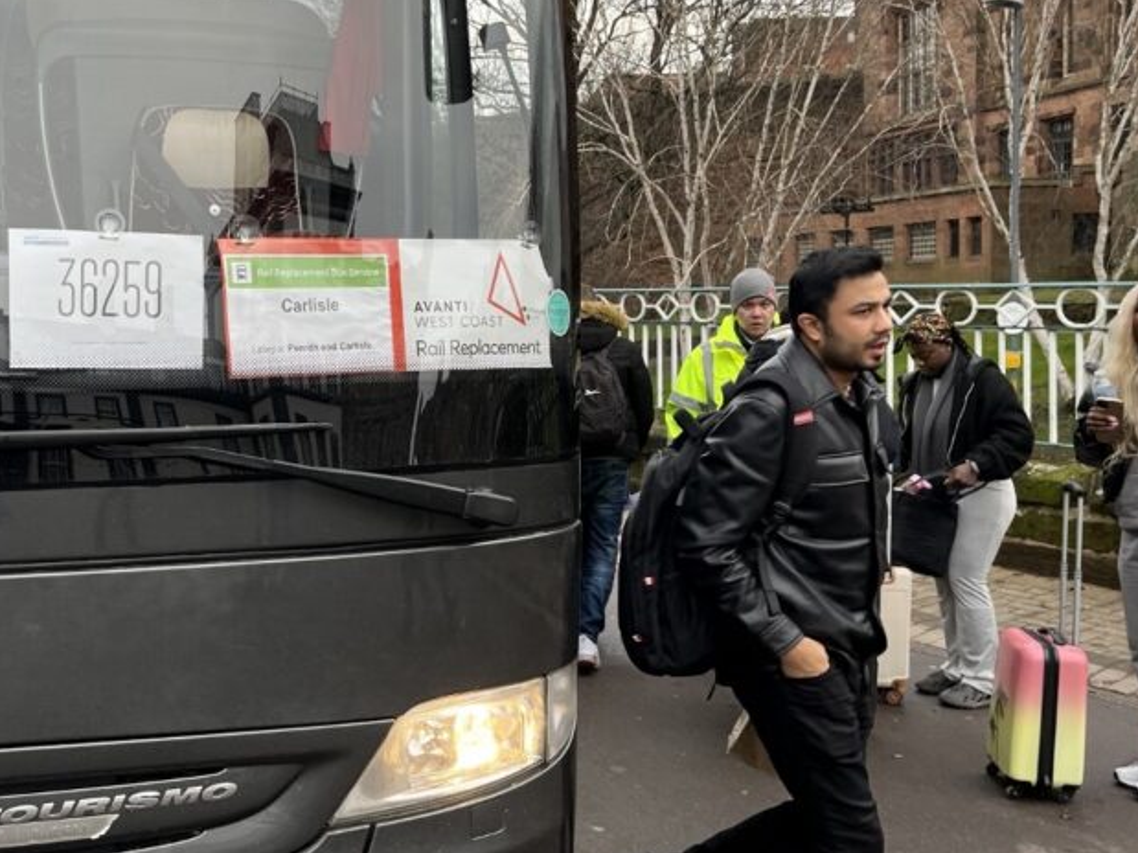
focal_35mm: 43
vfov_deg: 33.5
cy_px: 342
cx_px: 362
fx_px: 1413
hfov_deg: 43.1
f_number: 1.6
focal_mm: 5.1
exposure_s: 1/122
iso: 40
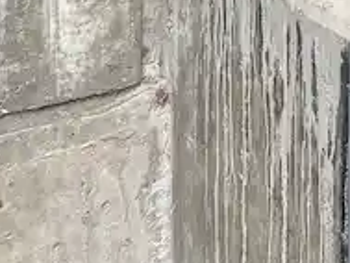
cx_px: 556
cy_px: -189
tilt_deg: -13.1
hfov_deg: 12.2
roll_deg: -2.3
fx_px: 1538
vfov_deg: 9.4
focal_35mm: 152
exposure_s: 1/121
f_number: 1.78
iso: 160
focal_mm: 6.76
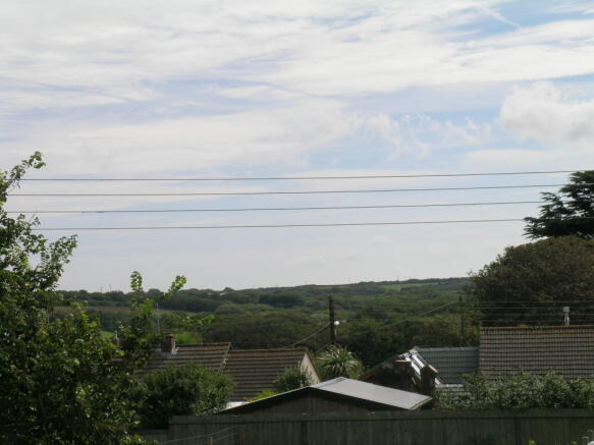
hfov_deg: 17.0
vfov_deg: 12.8
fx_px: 1990
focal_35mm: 116
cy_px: 222
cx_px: 297
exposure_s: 1/187
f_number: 7.3
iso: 50
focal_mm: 24
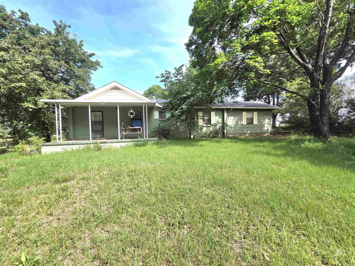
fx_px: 133
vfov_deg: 89.9
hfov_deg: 106.2
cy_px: 133
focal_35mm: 13
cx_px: 178
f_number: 2.2
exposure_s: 1/1000
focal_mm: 2.2
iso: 50
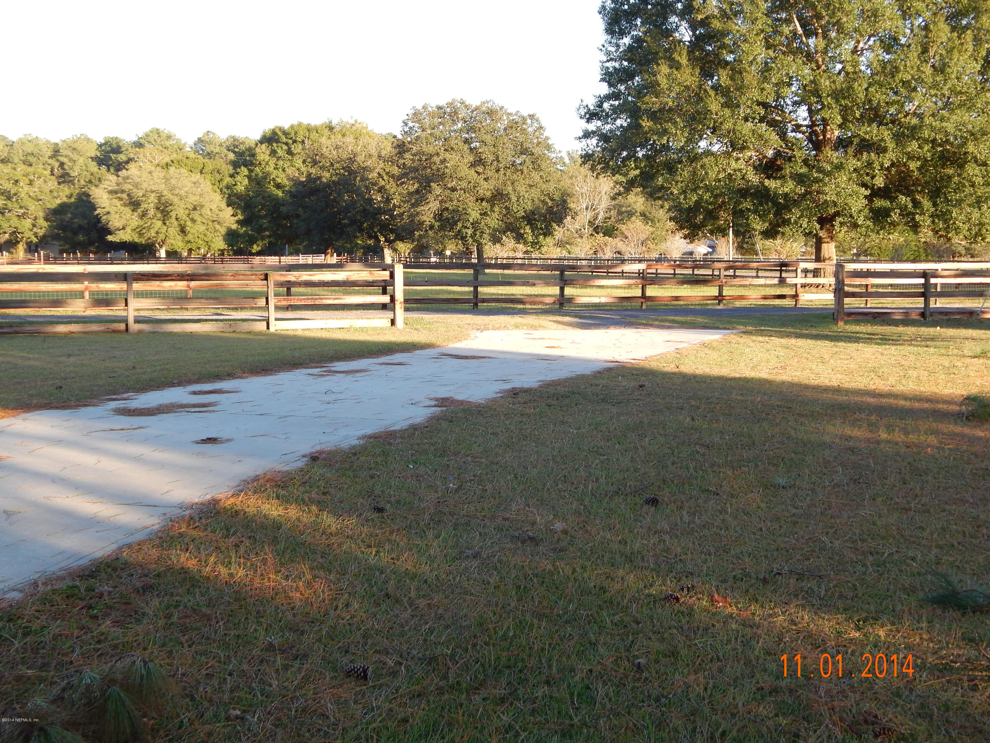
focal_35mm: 49
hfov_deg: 38.9
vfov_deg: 29.7
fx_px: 1401
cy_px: 372
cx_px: 495
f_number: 3.7
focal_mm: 8.6
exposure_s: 1/160
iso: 125
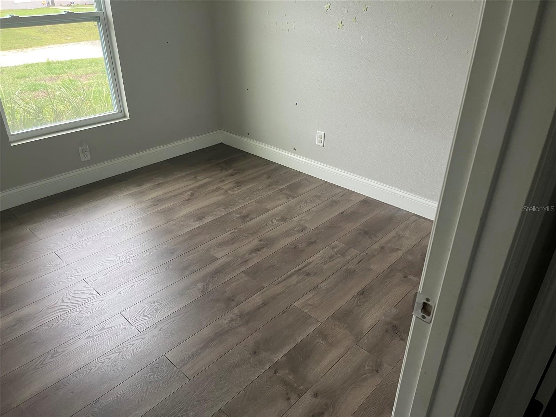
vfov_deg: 53.1
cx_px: 278
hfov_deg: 67.3
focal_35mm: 26
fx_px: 418
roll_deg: -2.4
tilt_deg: -28.6
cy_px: 208
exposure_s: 1/60
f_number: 1.6
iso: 160
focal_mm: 5.1
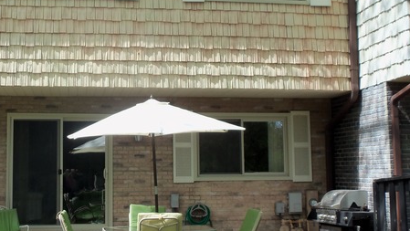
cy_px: 103
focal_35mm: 59
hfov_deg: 35.2
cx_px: 143
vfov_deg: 20.4
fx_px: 642
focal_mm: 6.7
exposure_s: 1/250
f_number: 3.7
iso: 80
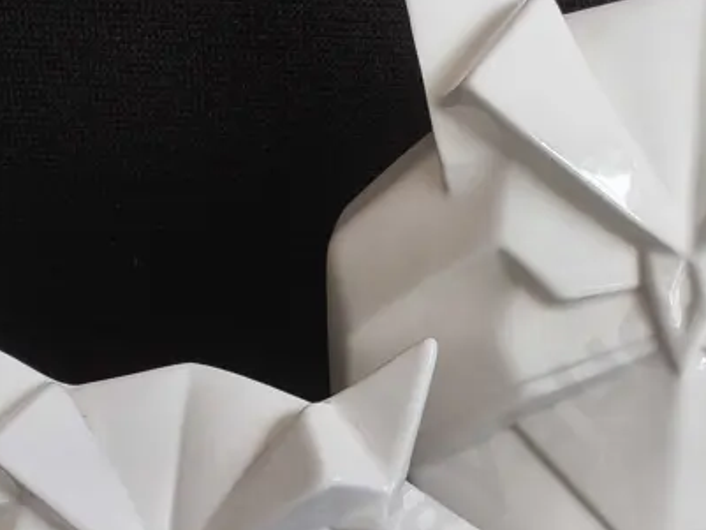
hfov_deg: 27.9
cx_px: 488
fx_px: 1408
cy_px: 456
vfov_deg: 21.0
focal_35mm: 69
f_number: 2
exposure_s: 1/170
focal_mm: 2.87
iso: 32
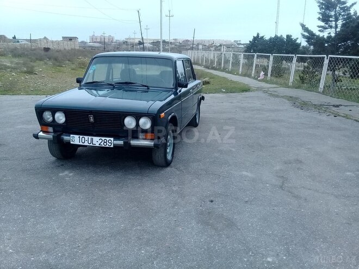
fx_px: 321
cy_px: 134
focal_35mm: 31
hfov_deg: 58.4
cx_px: 180
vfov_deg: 45.4
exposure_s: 1/572
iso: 64
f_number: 2.2
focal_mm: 3.3
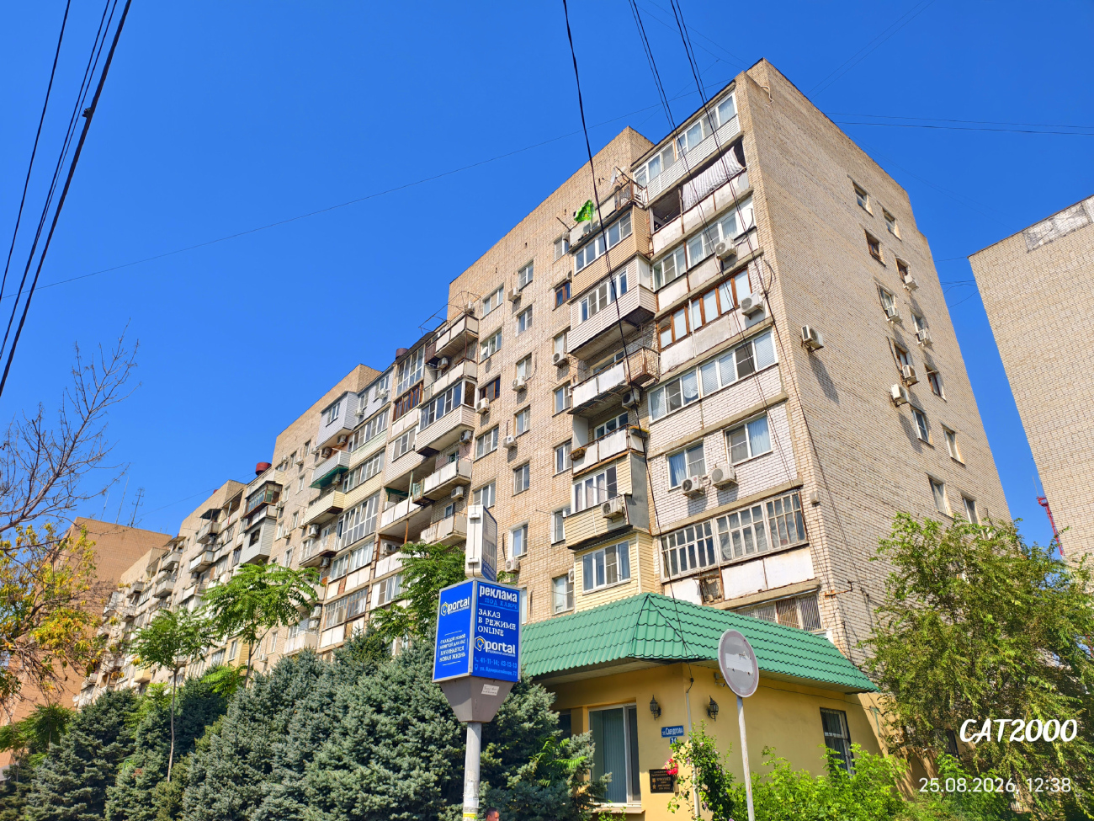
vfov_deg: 58.9
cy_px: 410
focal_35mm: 23
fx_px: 727
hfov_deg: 73.9
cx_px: 547
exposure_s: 1/3155
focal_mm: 6.54
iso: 72
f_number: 1.57
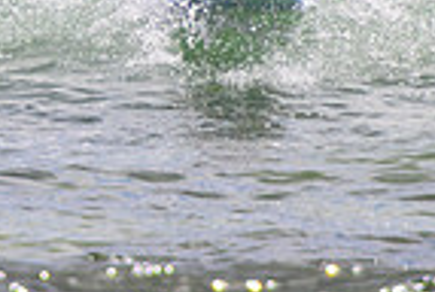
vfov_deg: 0.6
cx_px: 5
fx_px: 26966
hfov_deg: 0.9
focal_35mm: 2227
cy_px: -14
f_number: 5.6
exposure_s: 1/2000
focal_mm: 400
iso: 200
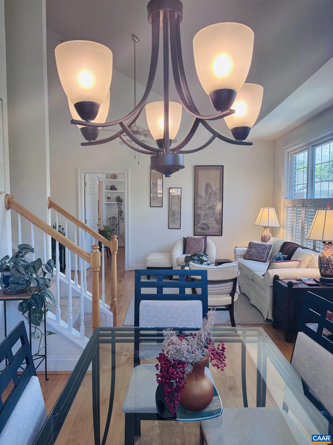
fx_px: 333
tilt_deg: -4.0
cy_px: 222
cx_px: 166
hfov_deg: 53.1
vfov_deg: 67.3
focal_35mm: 26
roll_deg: -0.5
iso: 64
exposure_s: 1/149
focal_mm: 5.96
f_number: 1.6
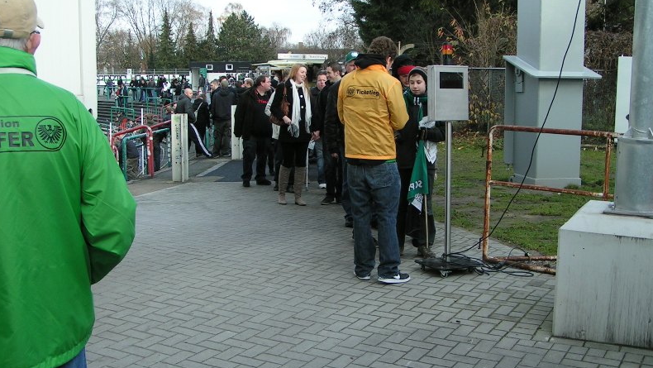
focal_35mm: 43
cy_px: 176
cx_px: 327
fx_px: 745
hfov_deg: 47.3
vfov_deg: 27.7
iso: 50
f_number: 4
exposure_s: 1/100
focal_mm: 6
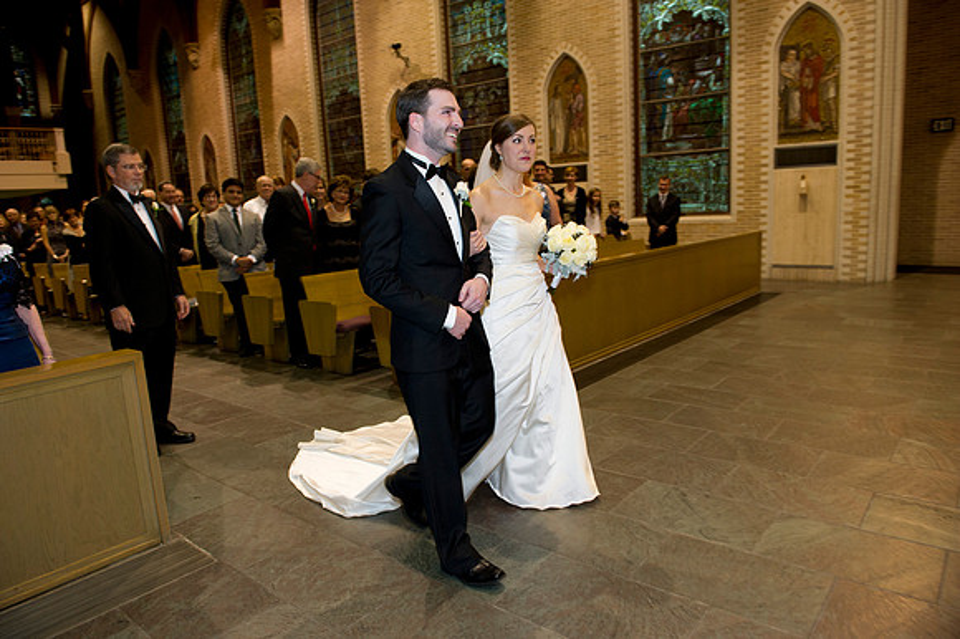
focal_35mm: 24
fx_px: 640
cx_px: 480
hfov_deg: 73.8
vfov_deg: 53.1
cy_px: 320
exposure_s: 1/60
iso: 1250
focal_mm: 24
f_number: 4
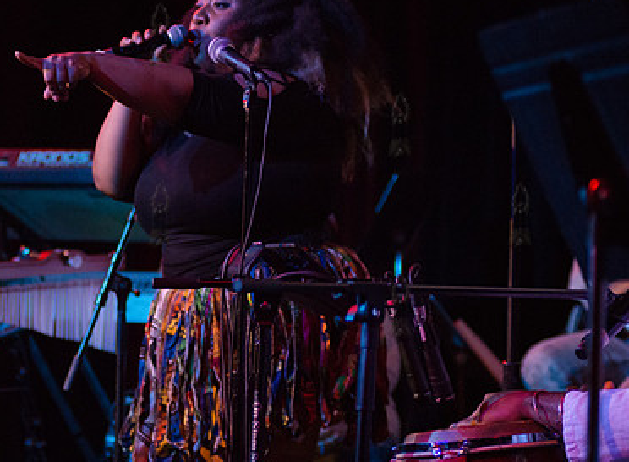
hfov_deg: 14.4
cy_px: 227
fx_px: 2488
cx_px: 229
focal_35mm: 138
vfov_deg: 10.6
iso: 4000
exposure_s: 1/250
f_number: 2.8
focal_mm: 80
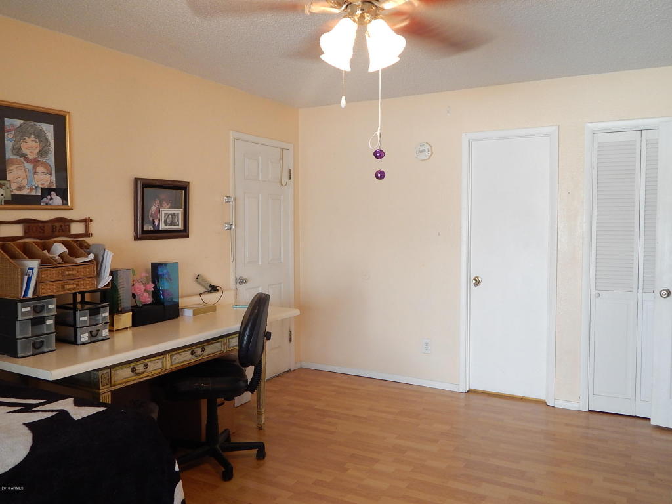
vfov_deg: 49.7
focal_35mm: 28
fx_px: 544
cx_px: 336
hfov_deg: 63.4
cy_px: 252
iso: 220
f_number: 3.2
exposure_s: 1/30
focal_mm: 5.1
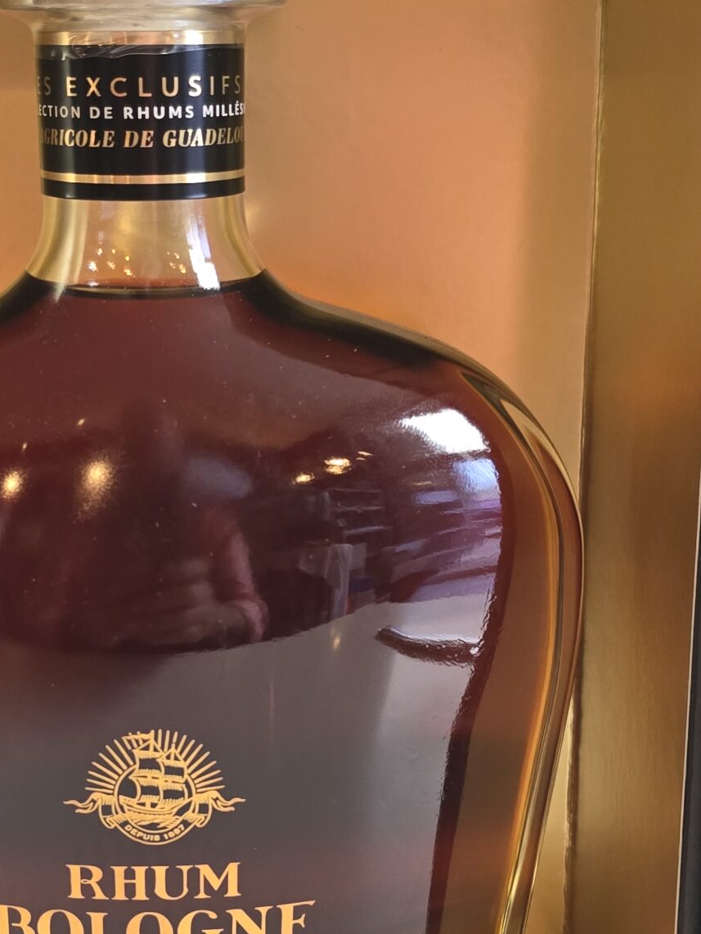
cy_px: 505
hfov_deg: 25.0
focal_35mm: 58
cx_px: 196
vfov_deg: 33.2
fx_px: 1565
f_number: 1.7
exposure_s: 1/100
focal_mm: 6.3
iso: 400
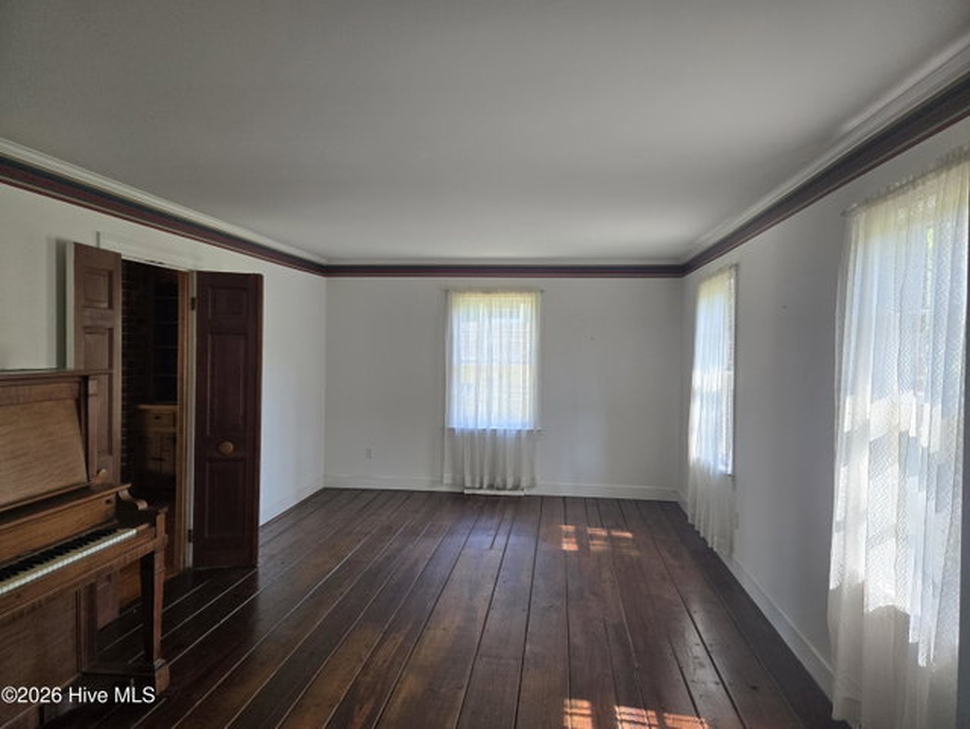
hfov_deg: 73.9
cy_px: 364
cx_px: 485
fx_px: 645
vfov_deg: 58.9
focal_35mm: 23
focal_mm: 5.4
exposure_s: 1/180
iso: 160
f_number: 1.8
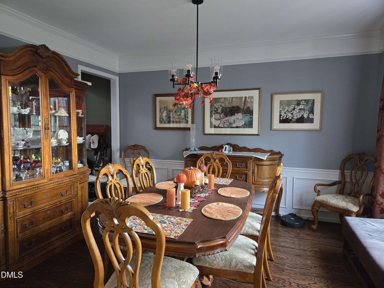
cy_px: 144
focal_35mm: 23
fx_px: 255
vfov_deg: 58.9
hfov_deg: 73.9
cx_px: 192
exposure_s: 1/60
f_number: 1.8
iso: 800
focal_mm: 5.4
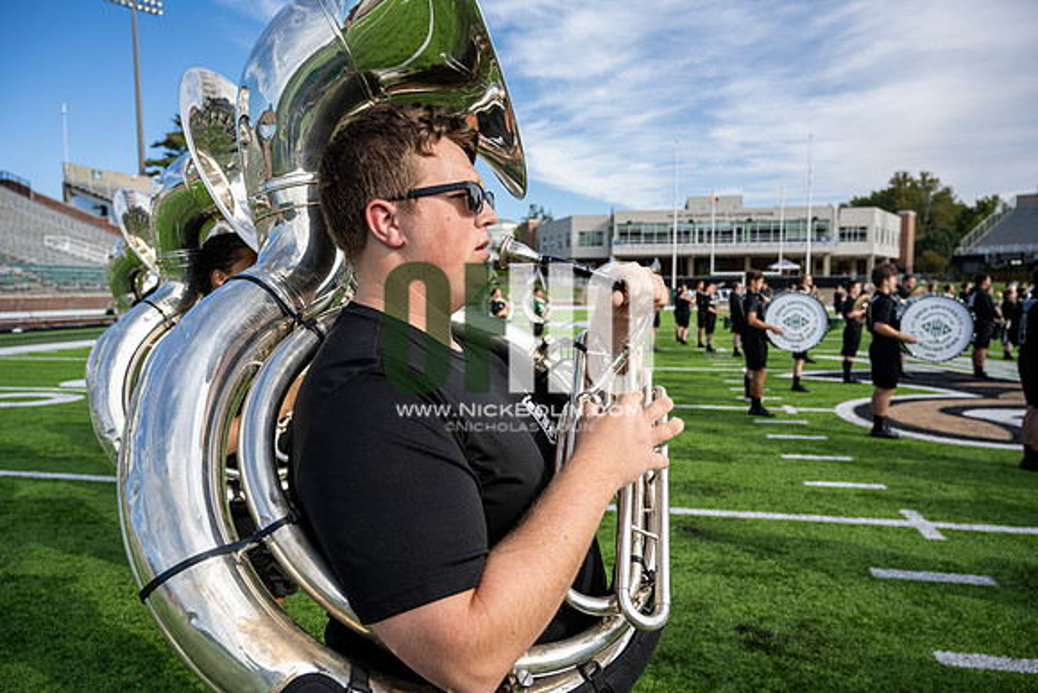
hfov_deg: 73.7
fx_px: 692
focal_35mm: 24
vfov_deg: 53.2
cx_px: 519
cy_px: 346
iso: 80
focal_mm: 24
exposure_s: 1/250
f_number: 4.5
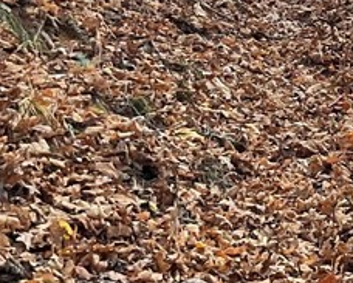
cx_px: 533
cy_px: 28
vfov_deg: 12.1
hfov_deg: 14.1
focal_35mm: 127
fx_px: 1329
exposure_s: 1/378
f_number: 1.8
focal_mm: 3
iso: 16
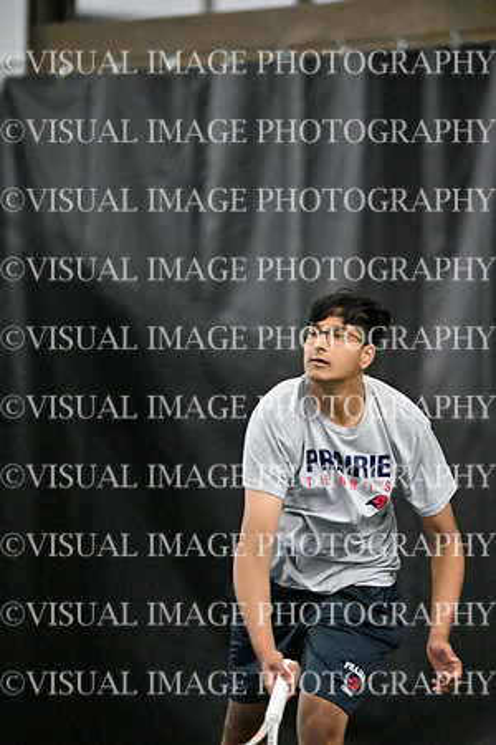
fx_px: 6200
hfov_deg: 4.6
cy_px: 372
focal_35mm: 300
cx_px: 248
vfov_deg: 6.9
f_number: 2.8
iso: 10000
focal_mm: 300
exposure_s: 1/1000
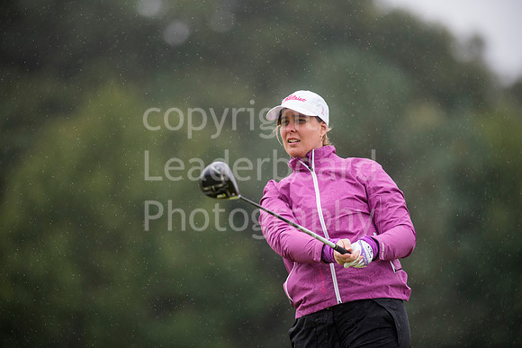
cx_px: 261
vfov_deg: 4.6
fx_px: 4351
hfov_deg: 6.9
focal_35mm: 300
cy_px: 174
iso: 1600
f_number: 2.8
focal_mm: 300
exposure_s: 1/4000
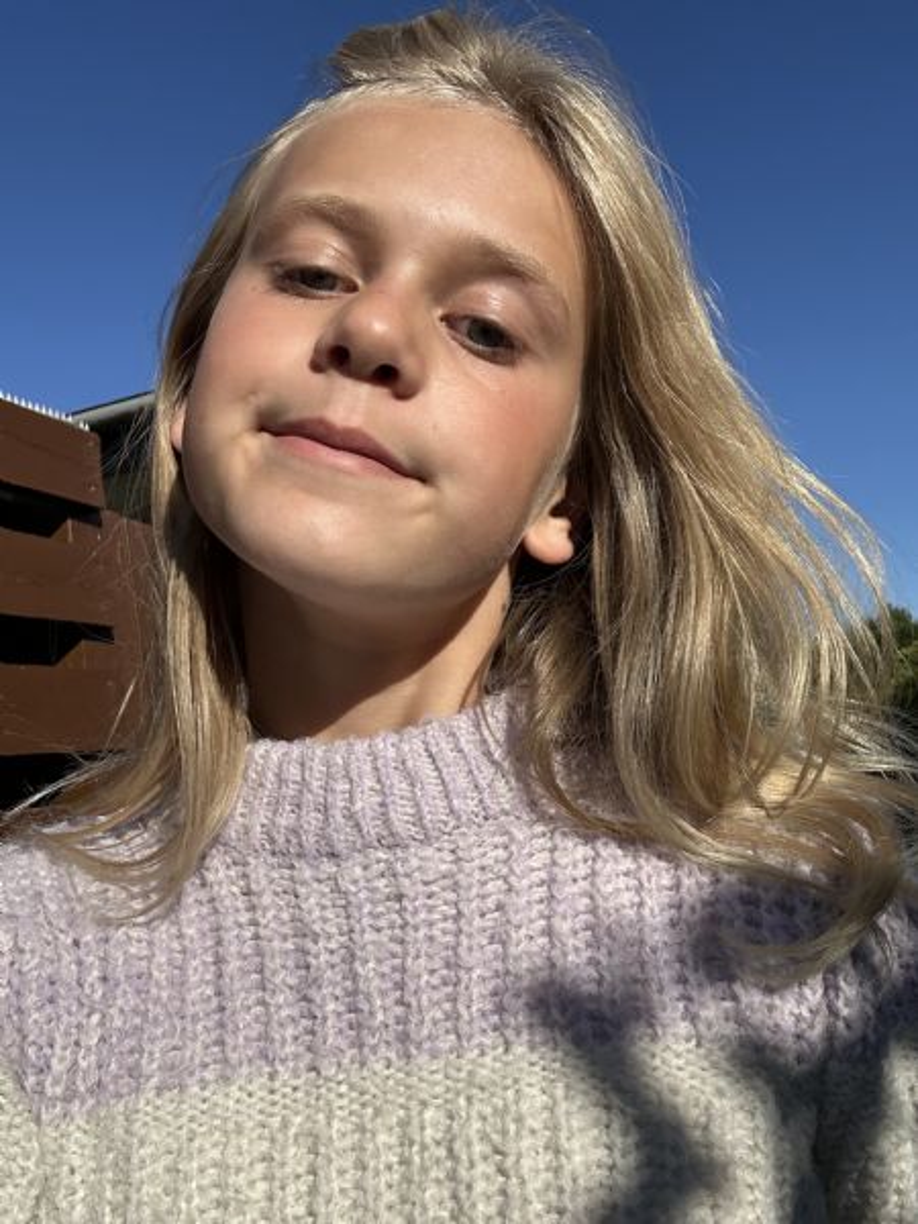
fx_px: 1061
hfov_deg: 46.8
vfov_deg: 60.0
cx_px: 459
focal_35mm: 30
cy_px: 612
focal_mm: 2.69
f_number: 1.9
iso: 25
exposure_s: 1/2242
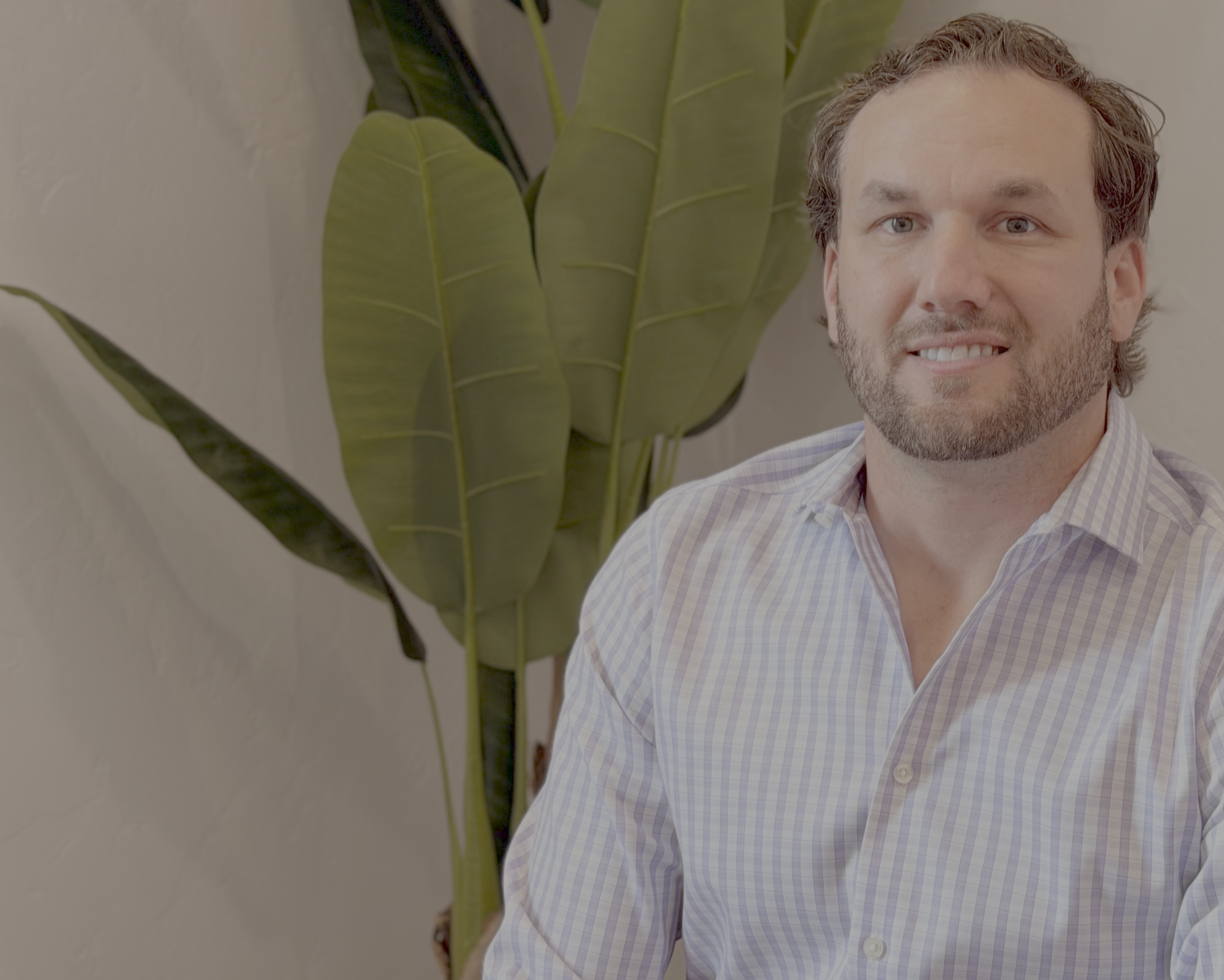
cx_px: 915
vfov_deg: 19.6
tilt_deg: -2.3
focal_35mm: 78
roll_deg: -0.6
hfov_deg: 24.2
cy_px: 292
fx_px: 2826
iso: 100
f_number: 1.78
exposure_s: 1/60
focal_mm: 6.76
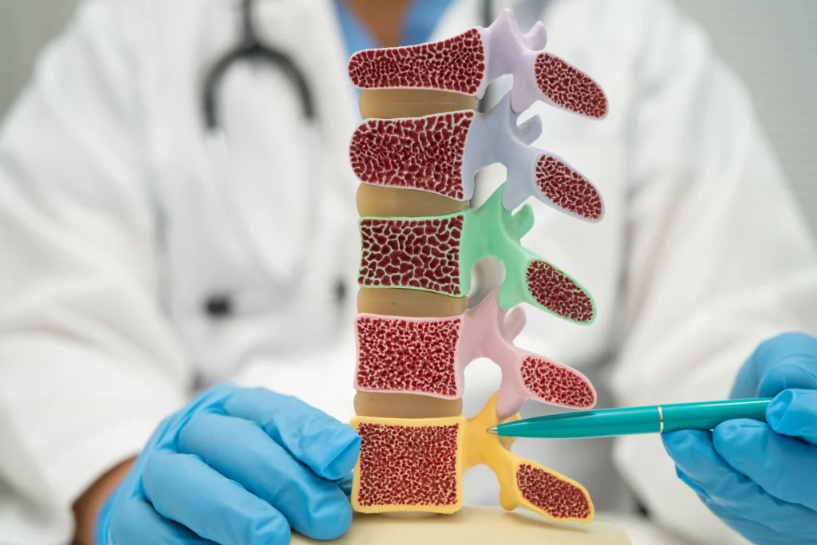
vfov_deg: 27.0
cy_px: 272
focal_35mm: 50
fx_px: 1135
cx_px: 408
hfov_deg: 39.6
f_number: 3.5
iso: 400
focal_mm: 50
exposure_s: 1/100
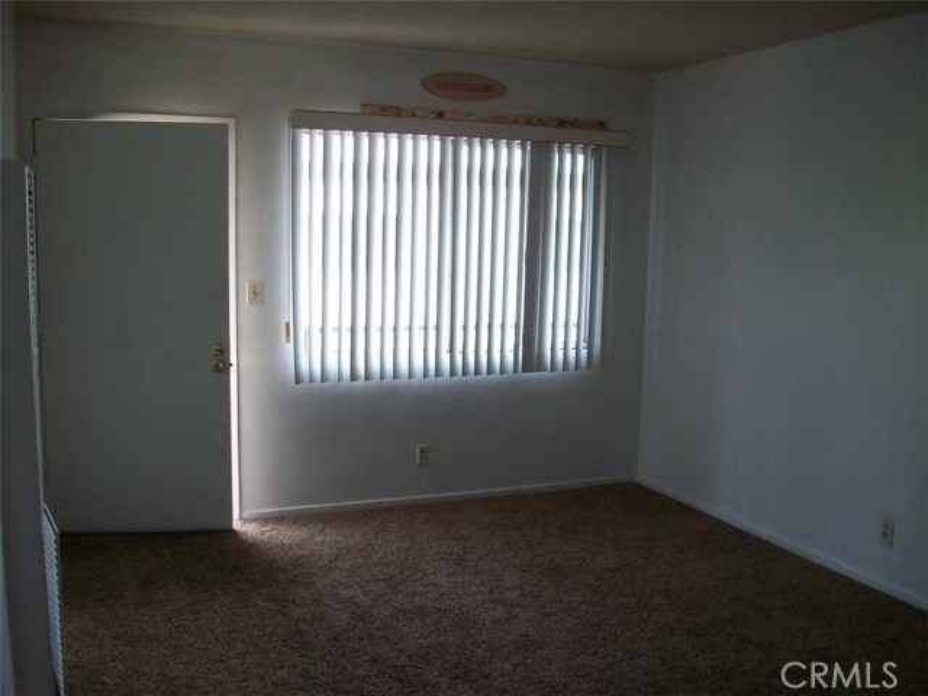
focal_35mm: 34
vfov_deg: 41.8
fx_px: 911
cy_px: 348
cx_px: 464
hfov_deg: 54.0
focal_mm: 5.7
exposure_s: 1/60
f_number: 2.8
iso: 80
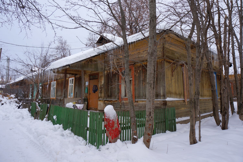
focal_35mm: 24
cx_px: 122
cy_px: 81
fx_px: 162
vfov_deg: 53.0
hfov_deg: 73.8
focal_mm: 16
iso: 100
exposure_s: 1/80
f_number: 9
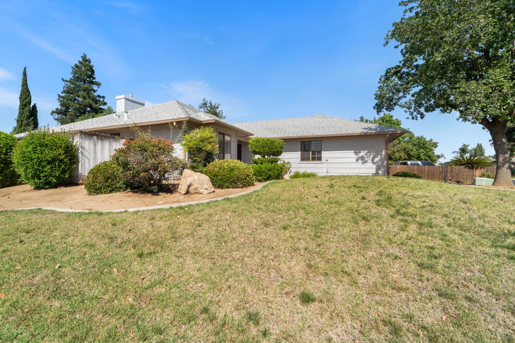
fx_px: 215
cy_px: 167
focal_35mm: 15
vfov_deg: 77.3
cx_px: 245
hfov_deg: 100.3
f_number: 9
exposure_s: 1/800
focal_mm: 14
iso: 250
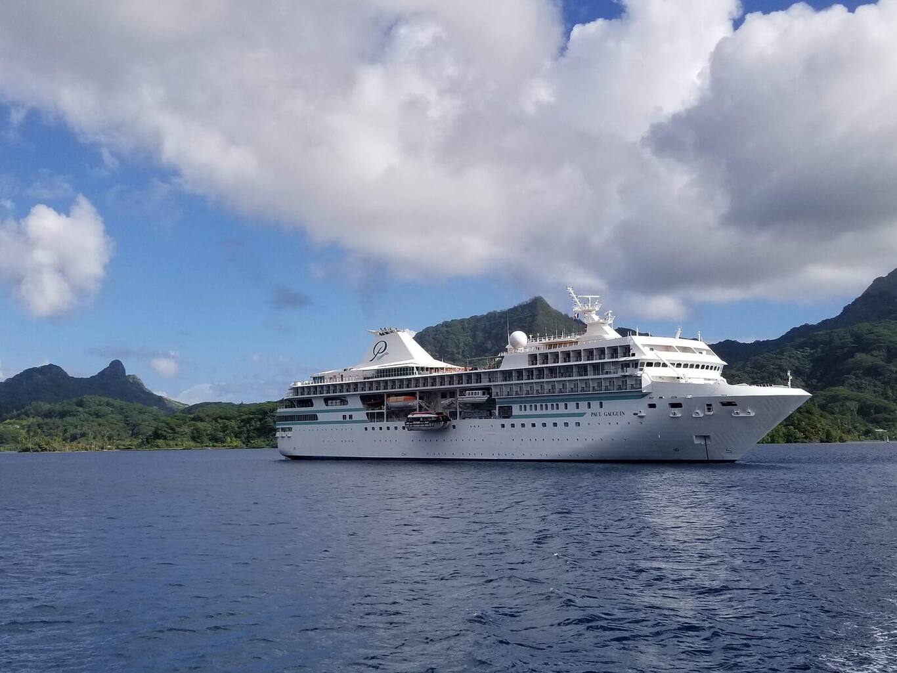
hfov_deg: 67.3
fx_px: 674
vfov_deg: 53.1
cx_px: 448
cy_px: 336
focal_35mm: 26
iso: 50
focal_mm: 4.25
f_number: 1.7
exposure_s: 1/4386
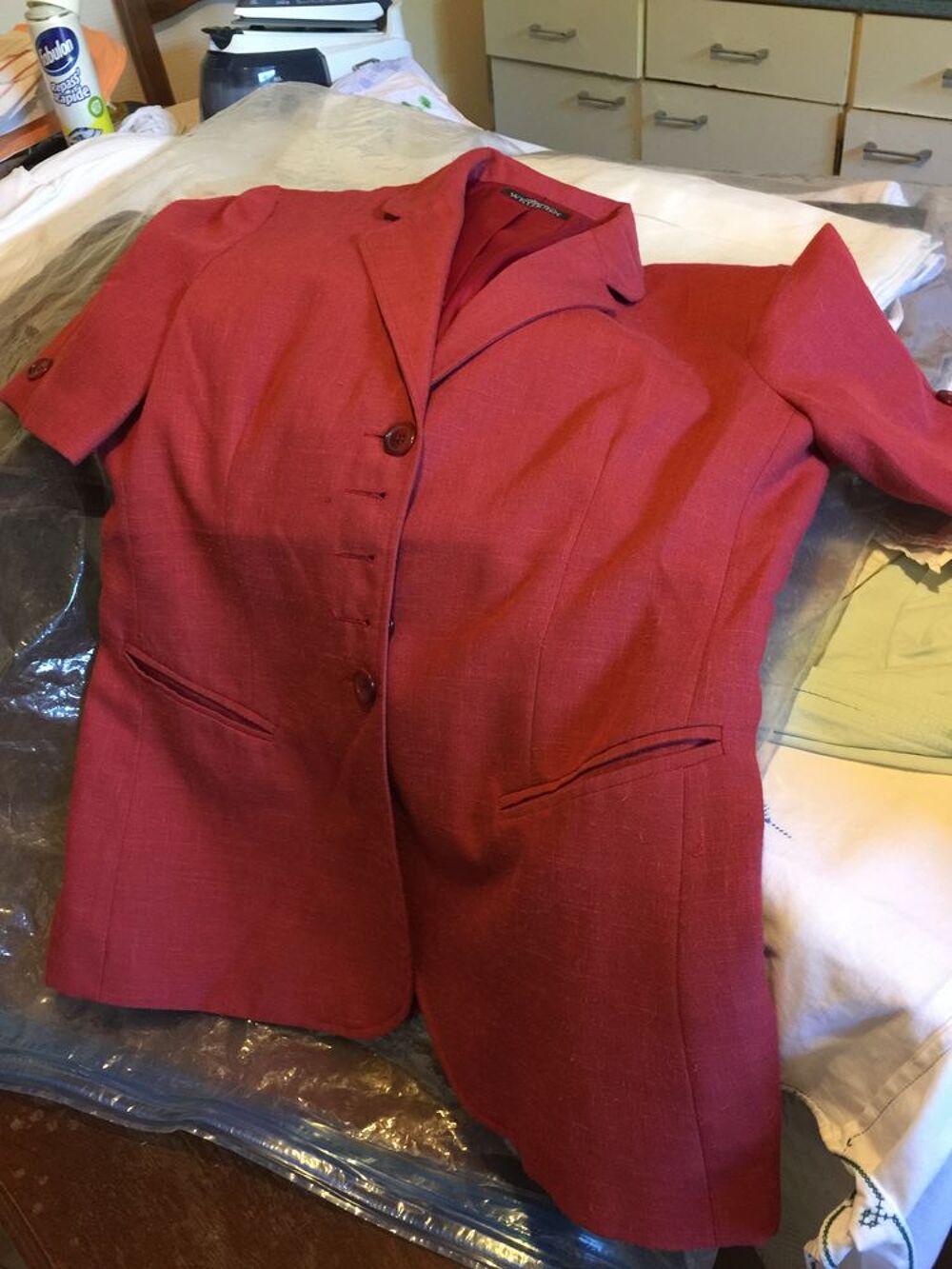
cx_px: 476
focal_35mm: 29
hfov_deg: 48.2
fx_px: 1063
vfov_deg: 61.7
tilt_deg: -38.3
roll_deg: +7.1
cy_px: 634
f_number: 2.2
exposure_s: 1/10
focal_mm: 4.15
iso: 100
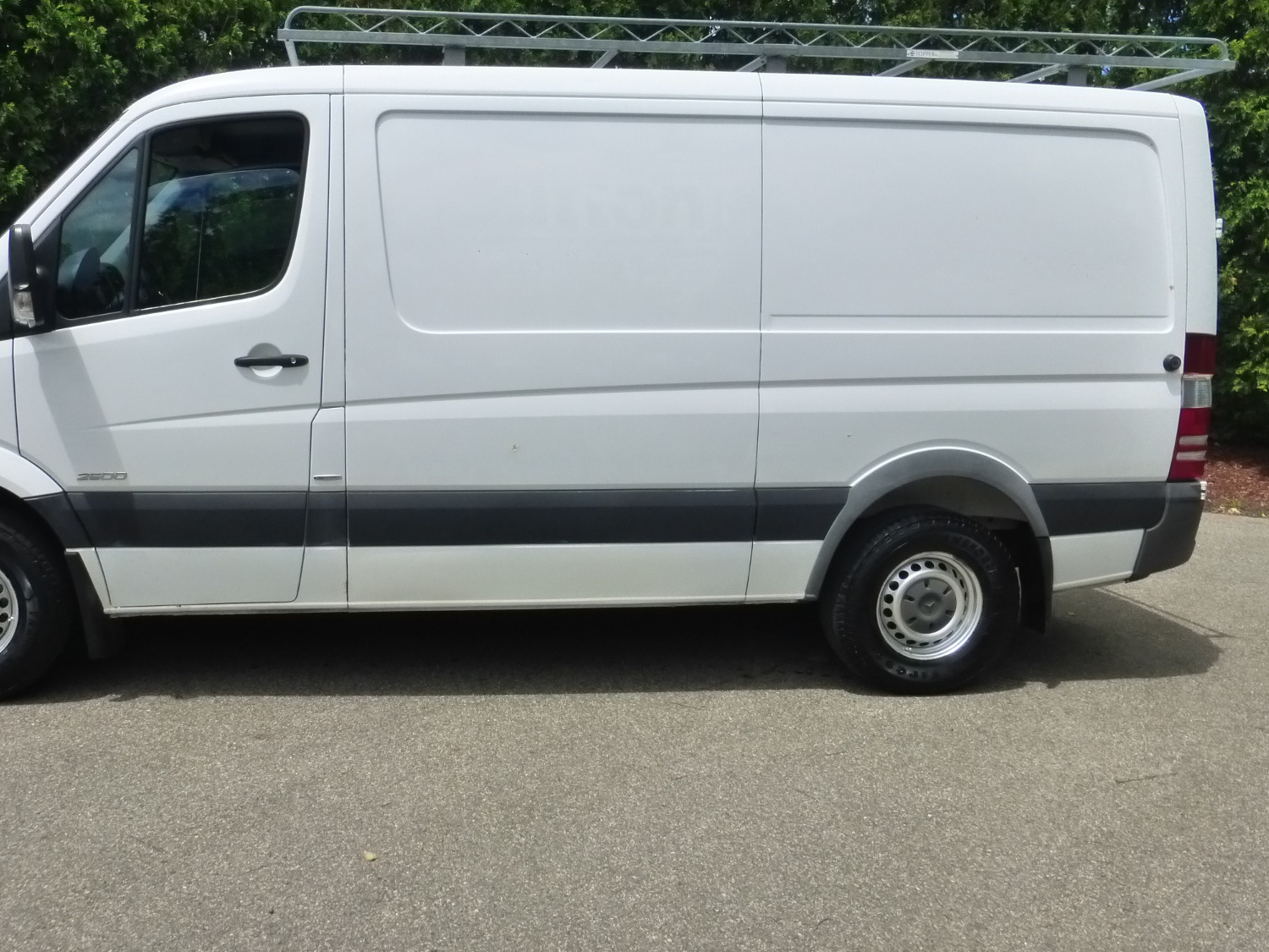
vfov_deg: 44.1
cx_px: 474
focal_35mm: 32
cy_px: 515
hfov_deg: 56.1
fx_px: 1173
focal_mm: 4.3
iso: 250
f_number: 4
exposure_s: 1/1300
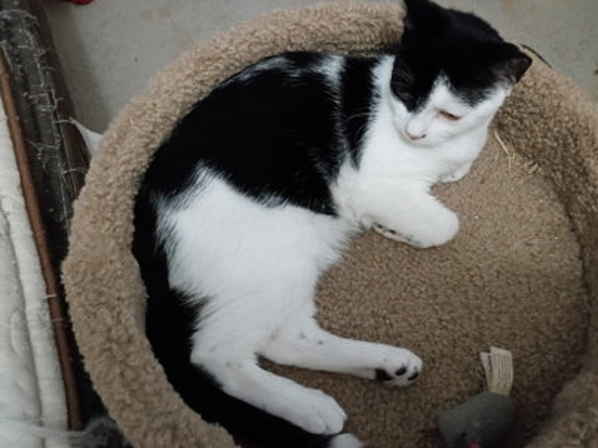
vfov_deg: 39.6
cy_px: 201
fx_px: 622
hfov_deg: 51.3
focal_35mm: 36
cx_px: 321
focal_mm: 4.27
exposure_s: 1/20
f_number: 1.8
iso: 3356
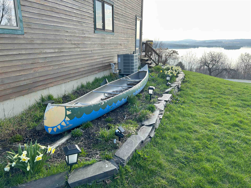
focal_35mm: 26
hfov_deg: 67.3
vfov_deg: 53.1
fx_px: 189
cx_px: 126
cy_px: 94
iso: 50
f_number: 1.5
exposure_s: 1/709
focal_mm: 5.7
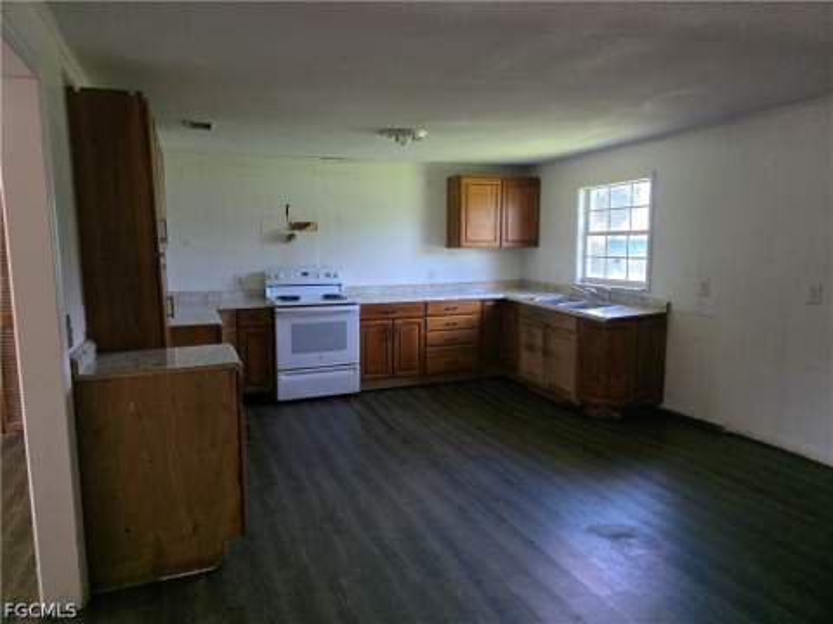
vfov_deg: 58.9
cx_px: 416
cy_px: 312
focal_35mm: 23
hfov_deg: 73.9
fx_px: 553
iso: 1600
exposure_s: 1/120
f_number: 1.7
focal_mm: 6.3
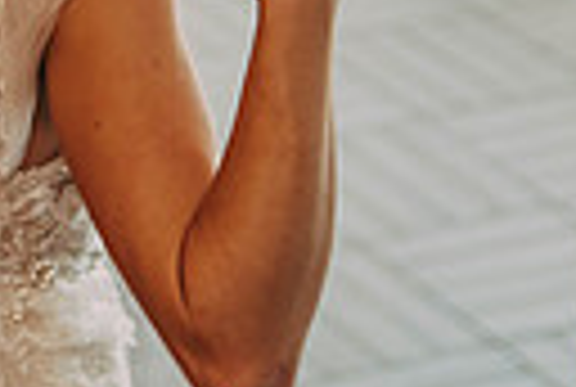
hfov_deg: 9.8
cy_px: -52
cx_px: -76
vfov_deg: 6.6
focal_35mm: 208
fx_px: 3336
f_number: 2.8
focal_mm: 46
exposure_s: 1/125
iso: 400
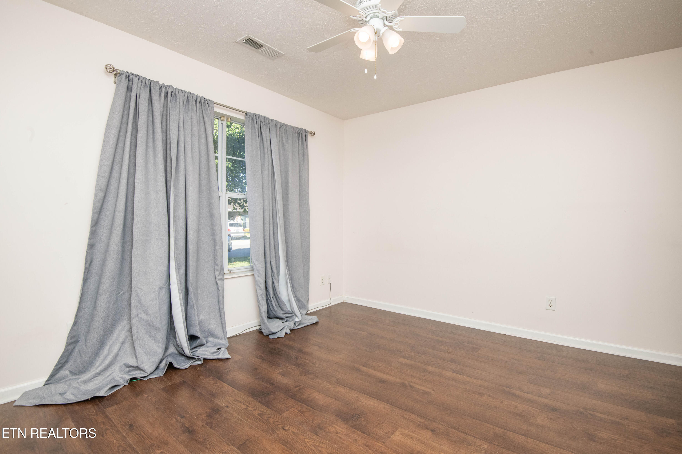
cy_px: 227
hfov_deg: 96.7
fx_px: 303
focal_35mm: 16
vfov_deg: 73.7
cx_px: 341
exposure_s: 1/250
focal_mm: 16
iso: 500
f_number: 10
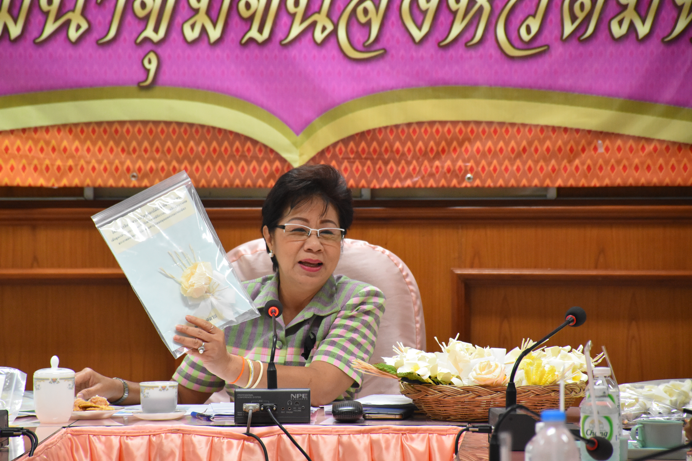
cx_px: 316
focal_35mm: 233
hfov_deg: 8.8
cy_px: 228
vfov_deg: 5.9
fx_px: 4478
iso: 2200
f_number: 5.6
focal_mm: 140
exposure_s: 1/125
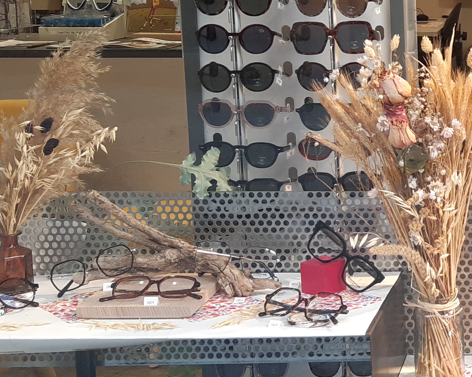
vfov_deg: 19.3
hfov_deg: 21.8
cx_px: 606
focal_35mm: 79
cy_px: 119
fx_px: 1104
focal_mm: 3.92
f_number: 1.7
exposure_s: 1/100
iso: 64
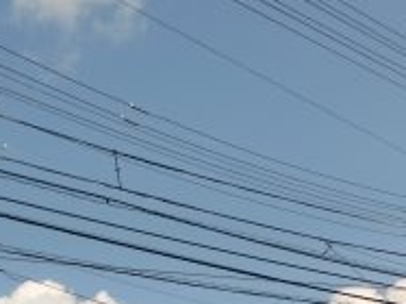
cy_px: 484
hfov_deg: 20.7
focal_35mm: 82
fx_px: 961
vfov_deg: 16.1
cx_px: -185
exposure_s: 1/250
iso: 80
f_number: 7.9
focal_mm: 4.24
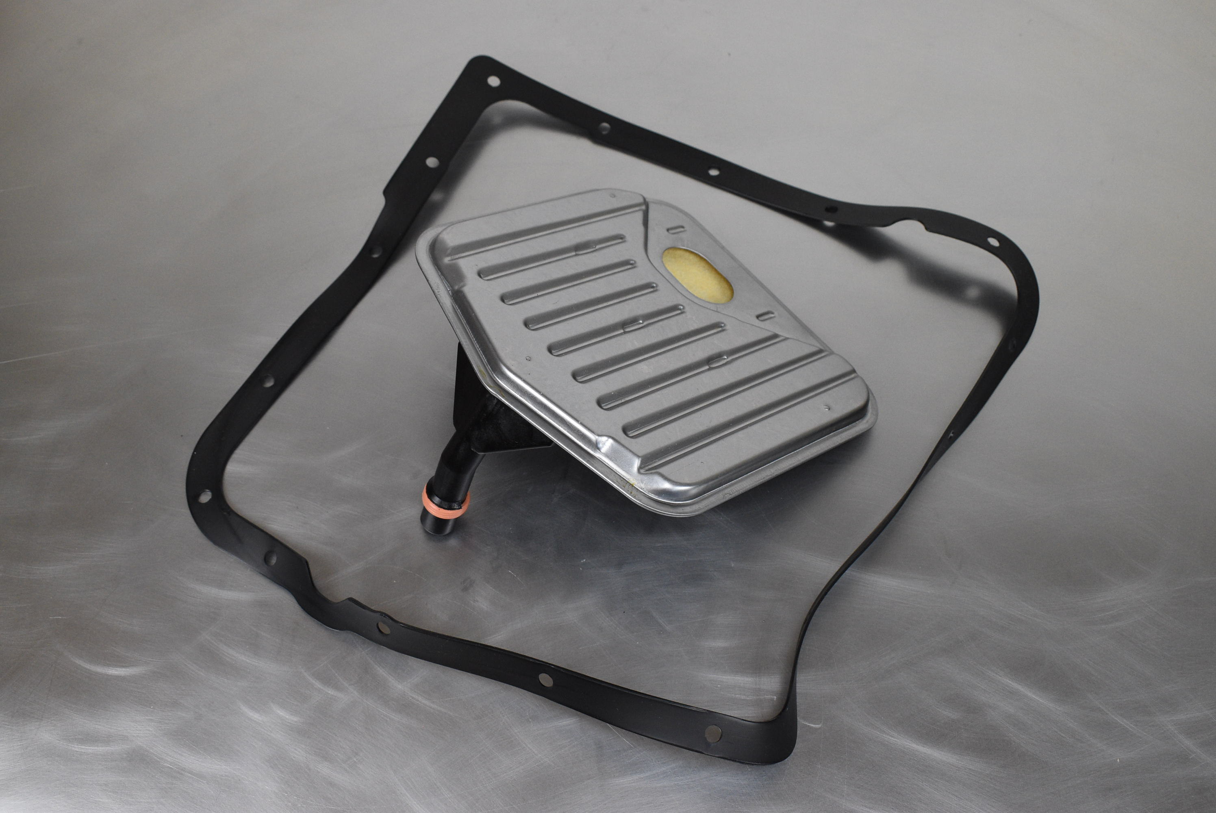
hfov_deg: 47.9
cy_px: 406
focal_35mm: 40
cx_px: 608
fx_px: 1369
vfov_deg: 33.1
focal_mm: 27
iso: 1250
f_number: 7.1
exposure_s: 1/200
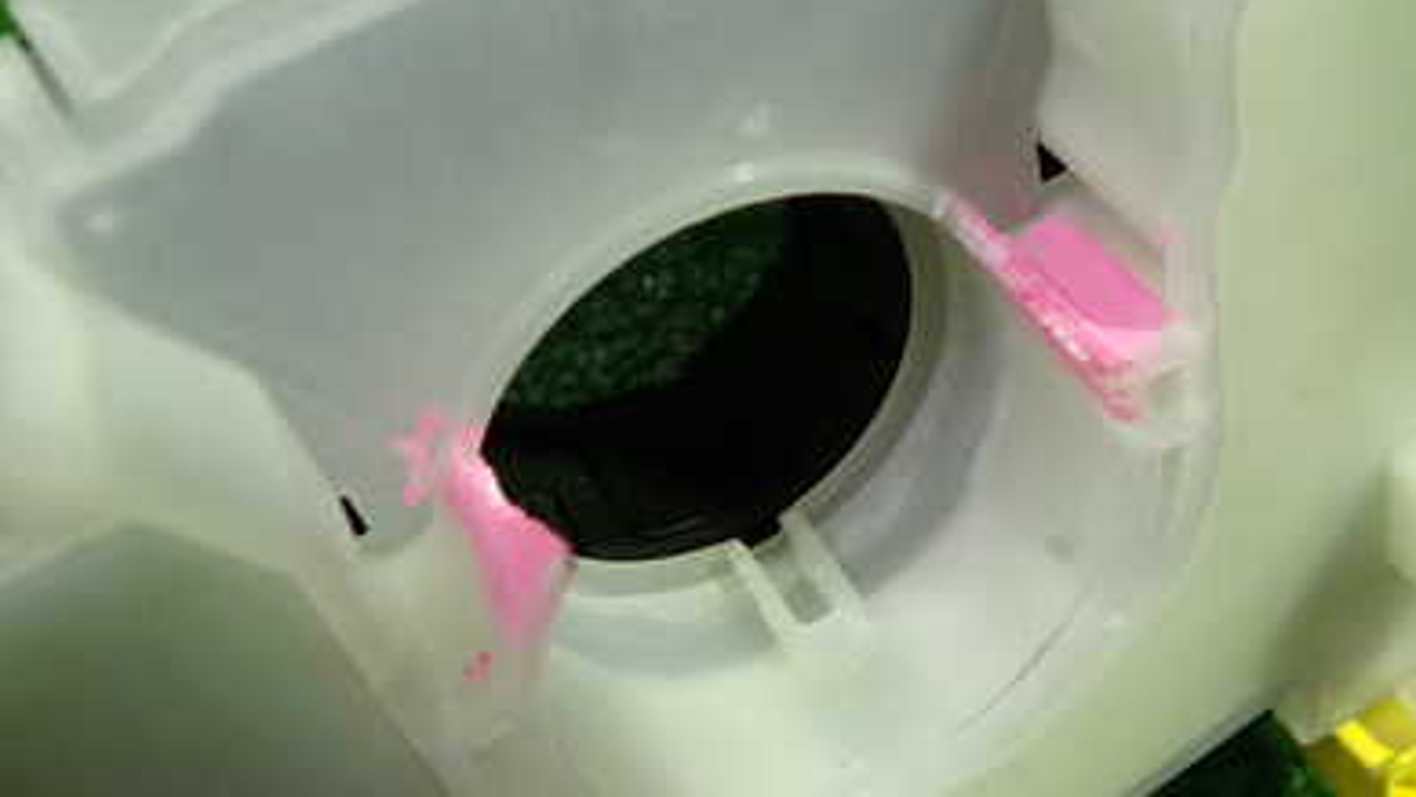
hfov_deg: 48.2
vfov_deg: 28.4
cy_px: 393
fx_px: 1577
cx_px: 797
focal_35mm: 42
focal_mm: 4.5
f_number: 2
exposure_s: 1/60
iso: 200
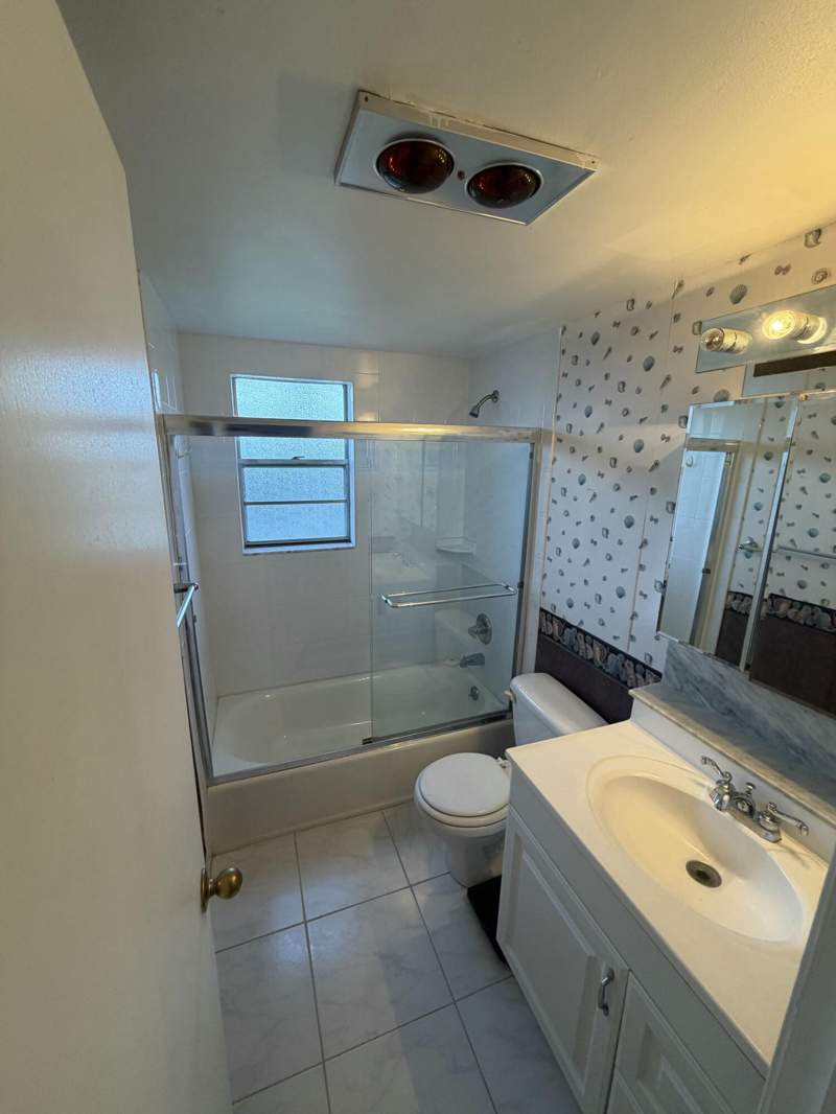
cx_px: 418
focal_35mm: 14
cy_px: 557
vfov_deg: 102.1
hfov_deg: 85.7
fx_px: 451
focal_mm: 2.22
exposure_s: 1/120
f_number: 2.2
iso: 160
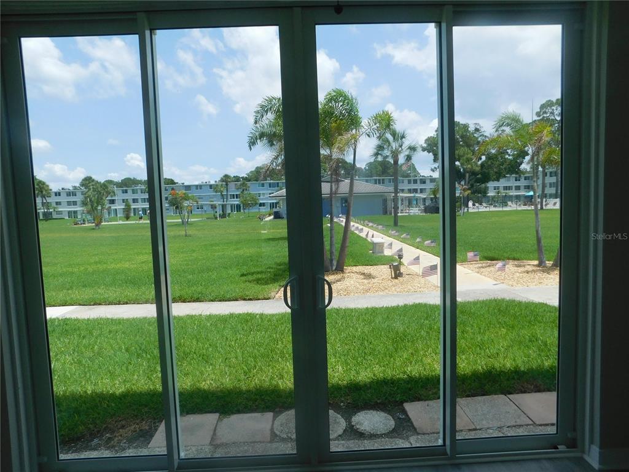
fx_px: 418
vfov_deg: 58.9
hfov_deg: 73.9
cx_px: 314
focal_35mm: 23
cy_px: 236
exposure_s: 1/1250
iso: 125
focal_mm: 4
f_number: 3
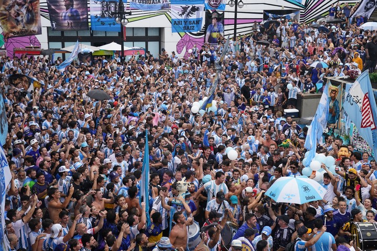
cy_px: 126
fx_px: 576
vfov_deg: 24.6
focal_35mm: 55
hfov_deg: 36.2
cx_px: 188
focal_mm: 55
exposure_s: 1/800
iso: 1250
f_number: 5.6
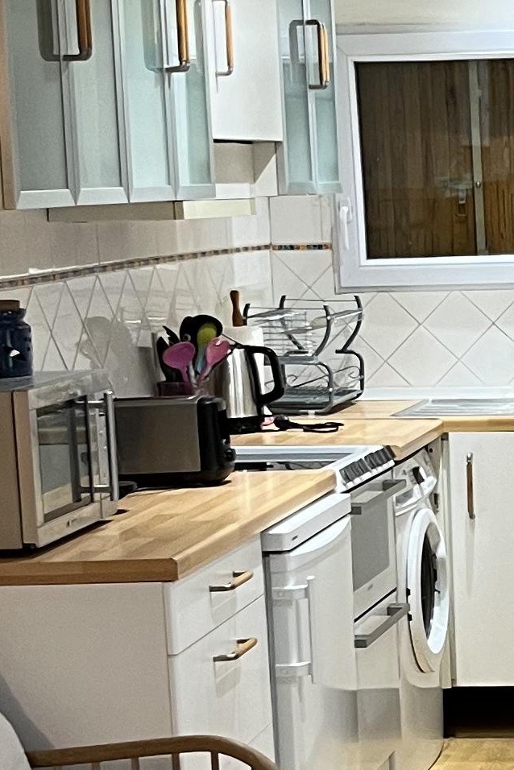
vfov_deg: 17.9
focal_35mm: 114
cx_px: 777
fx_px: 2440
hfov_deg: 11.5
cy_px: 465
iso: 100
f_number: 1.6
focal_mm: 5.1
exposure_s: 1/50
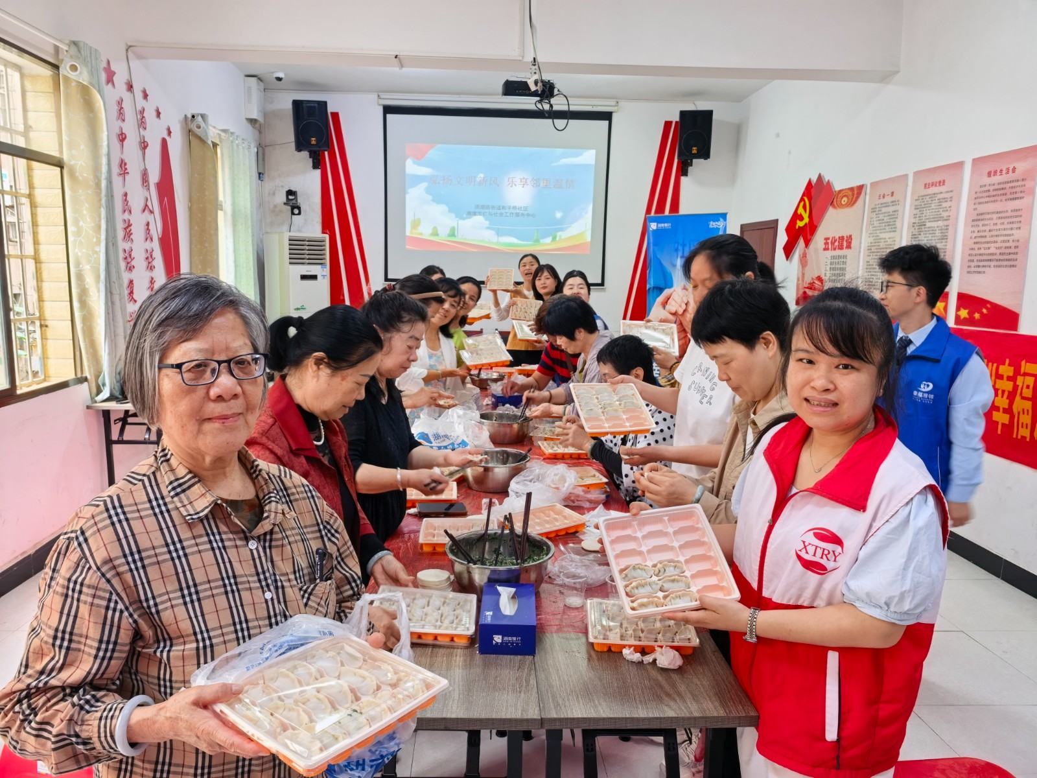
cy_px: 389
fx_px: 719
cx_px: 518
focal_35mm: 24
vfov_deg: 56.8
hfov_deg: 71.6
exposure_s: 1/120
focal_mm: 6.98
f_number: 4
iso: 500
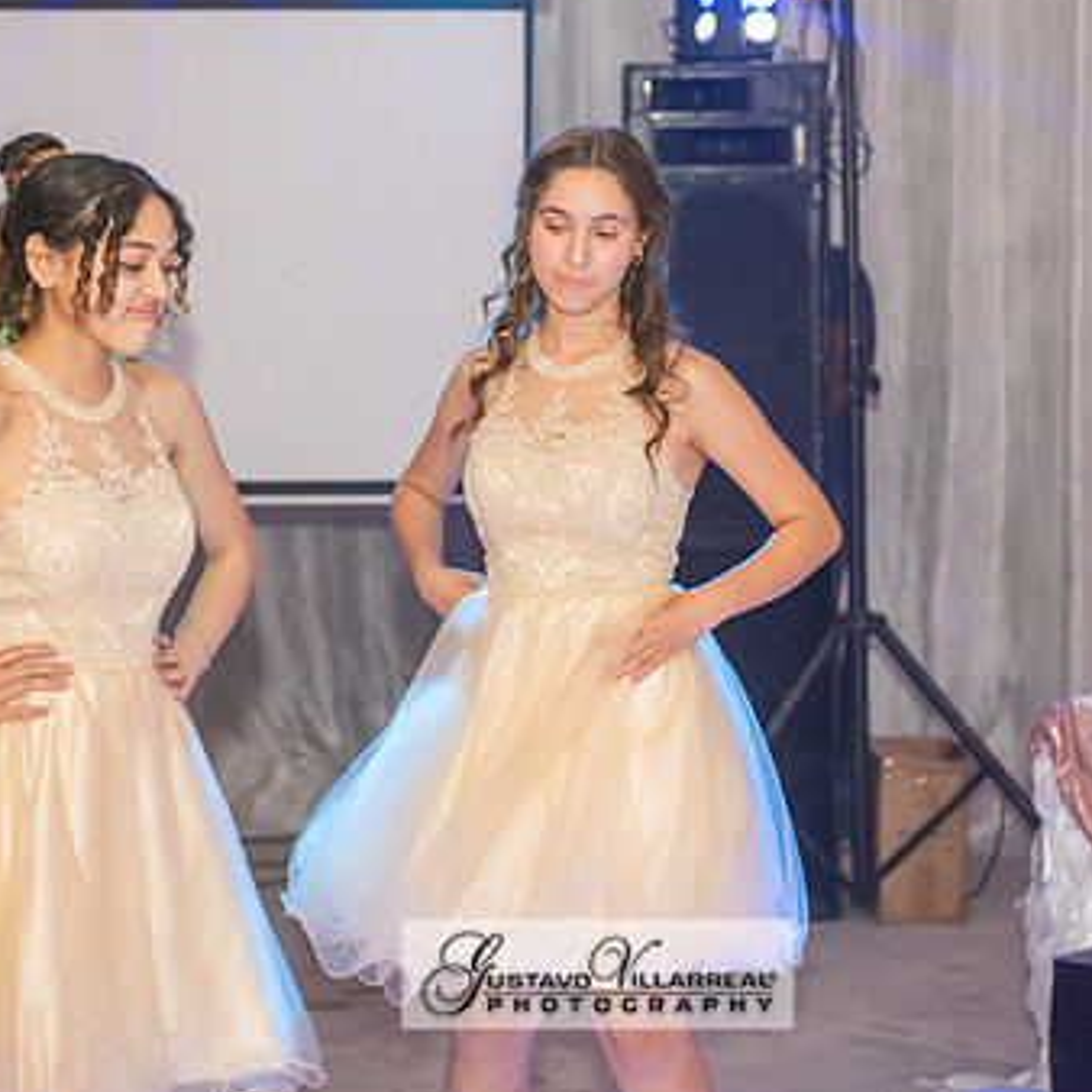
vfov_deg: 17.1
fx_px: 3640
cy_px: 473
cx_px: 598
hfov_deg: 17.1
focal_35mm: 102
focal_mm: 70
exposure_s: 1/160
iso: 1250
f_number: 4
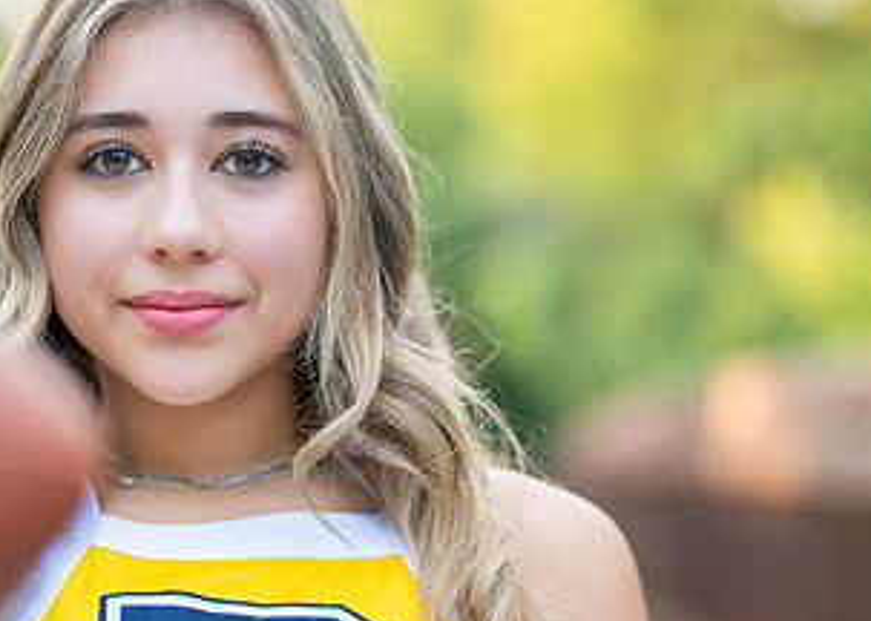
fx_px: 3041
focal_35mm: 123
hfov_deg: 16.3
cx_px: 275
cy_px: 374
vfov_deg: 11.7
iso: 250
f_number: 1.2
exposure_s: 1/500
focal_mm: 50
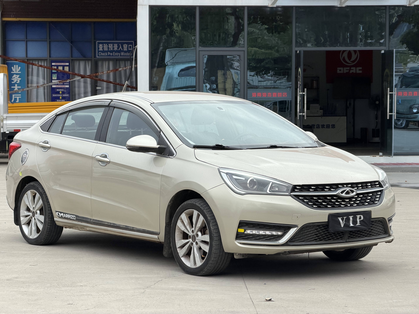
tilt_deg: -3.6
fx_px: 1210
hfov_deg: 19.6
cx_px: 210
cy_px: 157
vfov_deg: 14.8
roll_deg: +0.6
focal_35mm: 100
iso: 50
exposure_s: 1/607
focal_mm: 16.89
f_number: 2.8
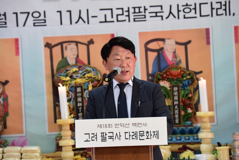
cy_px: 80
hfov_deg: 13.7
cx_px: 120
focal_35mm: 150
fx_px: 996
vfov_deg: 9.1
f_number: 5
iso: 2000
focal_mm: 150
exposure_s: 1/125
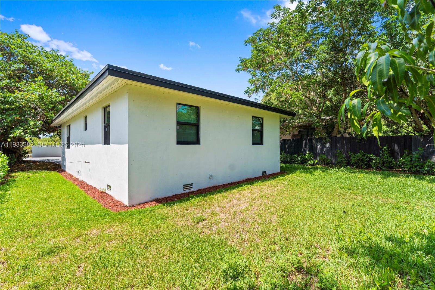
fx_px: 193
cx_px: 218
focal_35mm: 16
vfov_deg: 73.7
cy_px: 145
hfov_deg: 96.7
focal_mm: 16
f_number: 5
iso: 100
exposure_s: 1/320
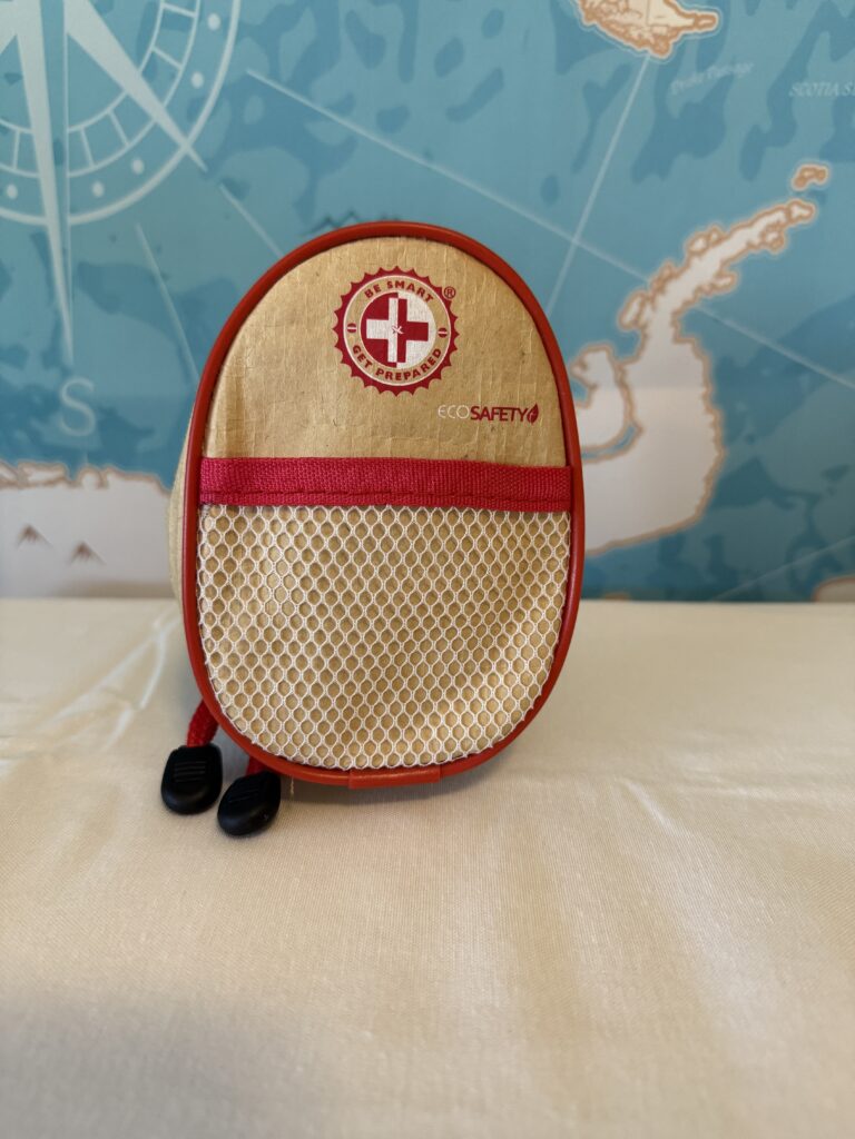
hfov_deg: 56.8
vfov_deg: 71.6
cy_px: 570
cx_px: 428
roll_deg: -0.3
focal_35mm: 24
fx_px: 790
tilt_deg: -17.3
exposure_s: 1/60
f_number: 1.78
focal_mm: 6.76
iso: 320
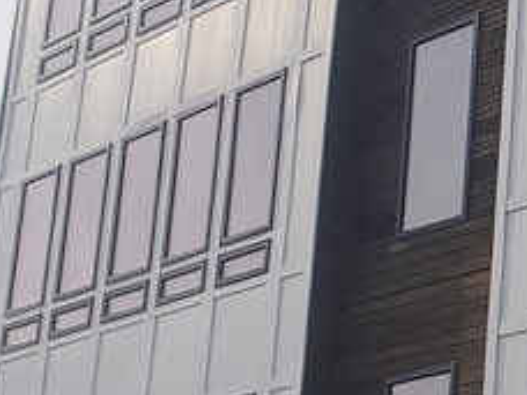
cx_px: 784
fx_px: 1781
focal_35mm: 117
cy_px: 418
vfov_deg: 12.5
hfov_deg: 15.5
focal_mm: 4.3
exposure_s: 1/2105
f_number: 2.4
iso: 50
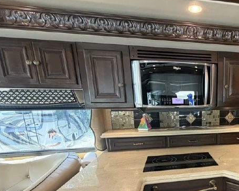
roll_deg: +1.5
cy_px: 133
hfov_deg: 61.5
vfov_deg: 56.9
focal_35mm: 24
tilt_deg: -11.3
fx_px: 170
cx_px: 206
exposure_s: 1/69
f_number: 2.2
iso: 320
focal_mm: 2.22
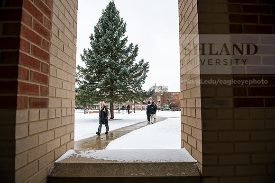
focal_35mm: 24
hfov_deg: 73.7
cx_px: 138
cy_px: 92
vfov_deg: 53.2
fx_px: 183
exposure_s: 1/400
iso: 160
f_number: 4
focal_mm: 24
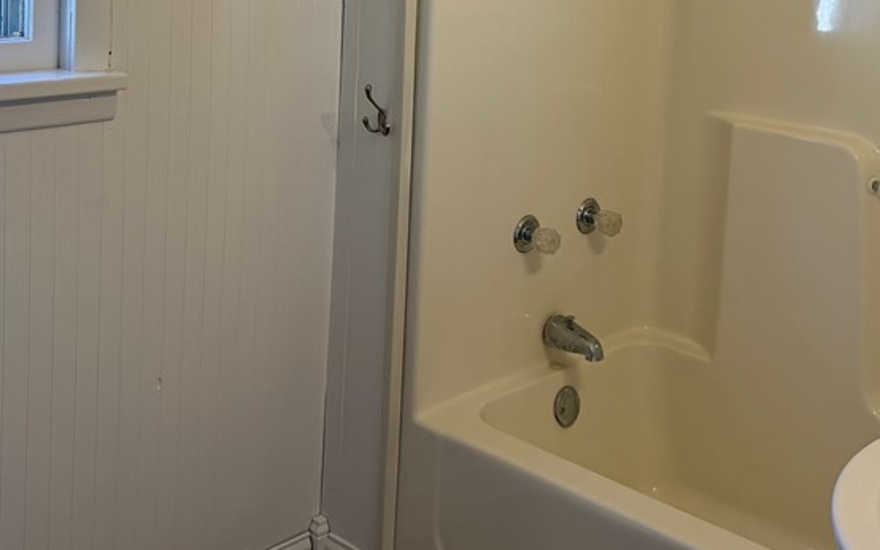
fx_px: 1127
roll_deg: -3.2
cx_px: 513
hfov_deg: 42.5
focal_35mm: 47
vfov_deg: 25.9
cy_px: -14
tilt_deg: -5.2
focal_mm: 6.76
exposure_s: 1/241
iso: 100
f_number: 1.78
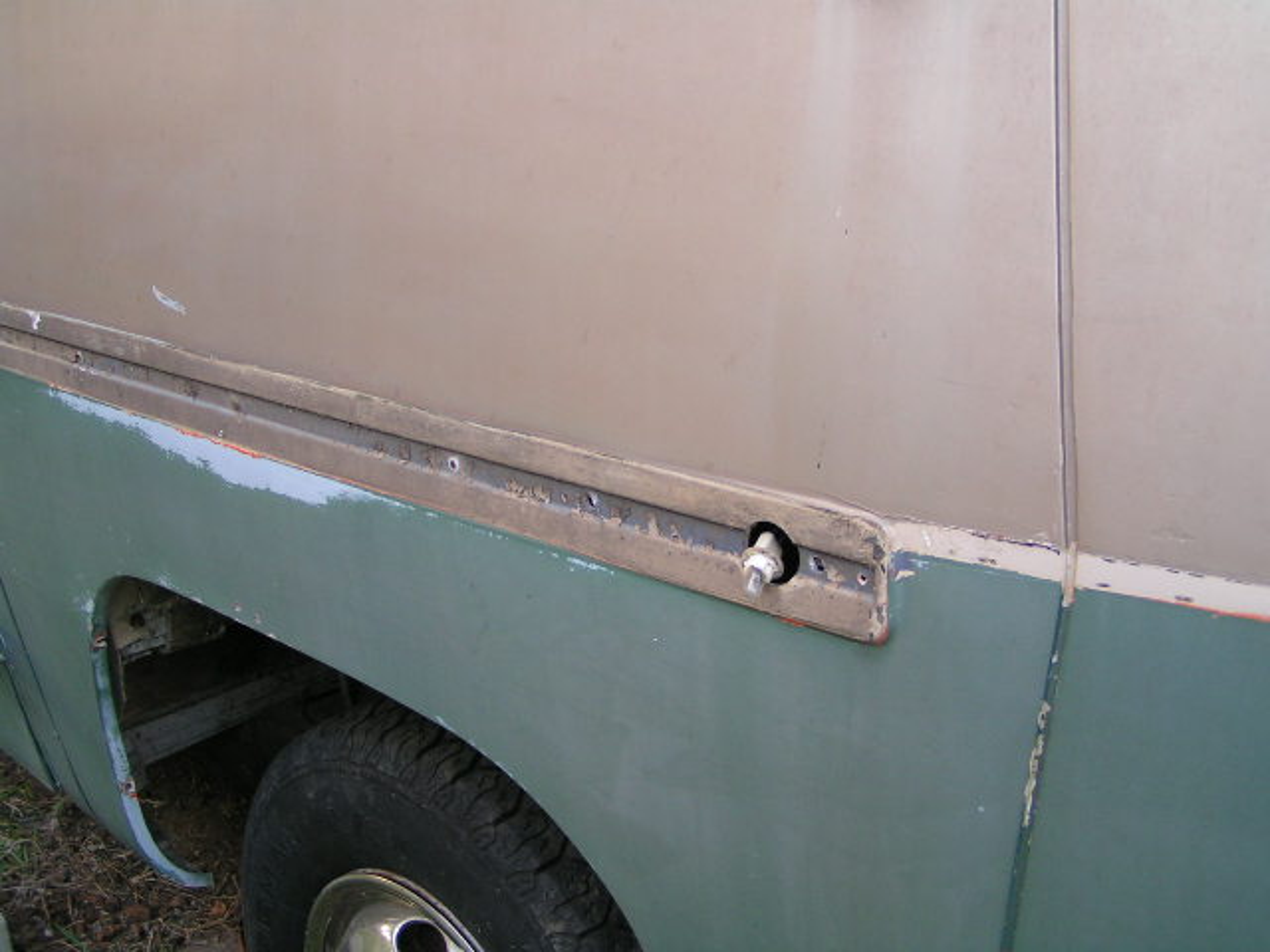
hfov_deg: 49.0
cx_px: 635
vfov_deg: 37.7
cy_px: 476
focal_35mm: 38
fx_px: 1394
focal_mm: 5.8
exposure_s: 1/40
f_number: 2.8
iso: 50
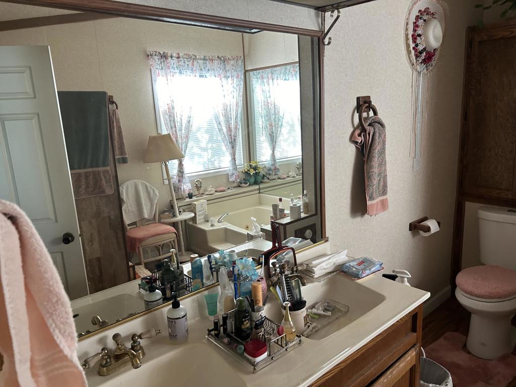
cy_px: 194
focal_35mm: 26
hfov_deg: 67.3
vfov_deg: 53.1
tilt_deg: -12.7
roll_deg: +2.3
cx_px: 258
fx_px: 388
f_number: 1.5
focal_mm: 5.7
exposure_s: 1/60
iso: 200
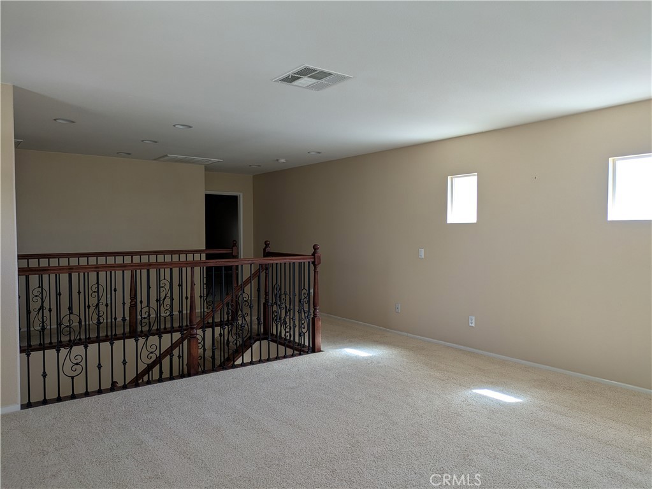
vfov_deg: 54.9
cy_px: 244
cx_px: 326
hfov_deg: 69.4
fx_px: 471
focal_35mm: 25
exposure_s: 1/120
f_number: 1.89
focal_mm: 5.43
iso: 85
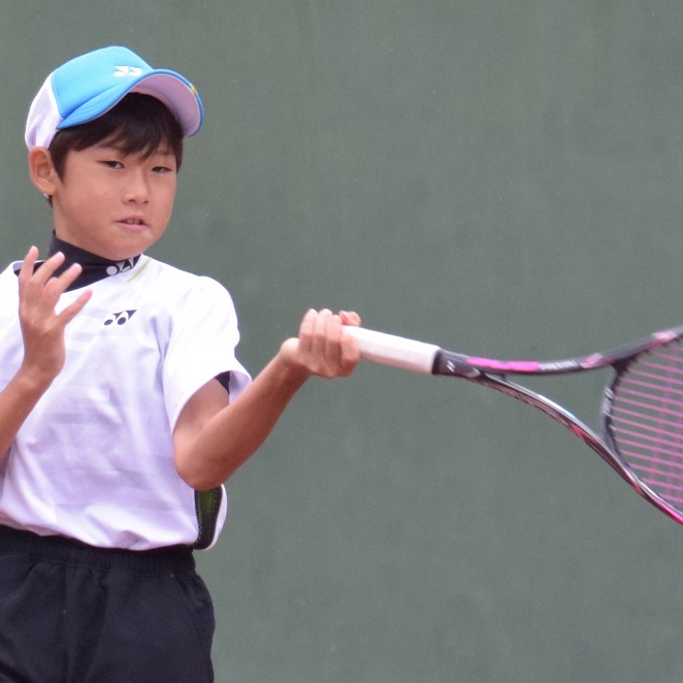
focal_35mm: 231
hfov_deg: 7.6
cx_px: 378
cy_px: 343
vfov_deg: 7.6
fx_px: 5157
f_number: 4.8
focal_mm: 120
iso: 1250
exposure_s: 1/1250
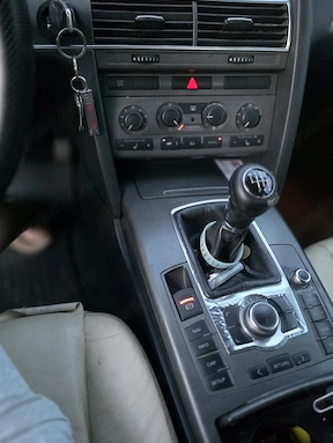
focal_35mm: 24
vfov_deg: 71.5
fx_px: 307
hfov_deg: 56.9
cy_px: 221
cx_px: 171
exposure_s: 1/33.4
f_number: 1.7
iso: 1600
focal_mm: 6.3
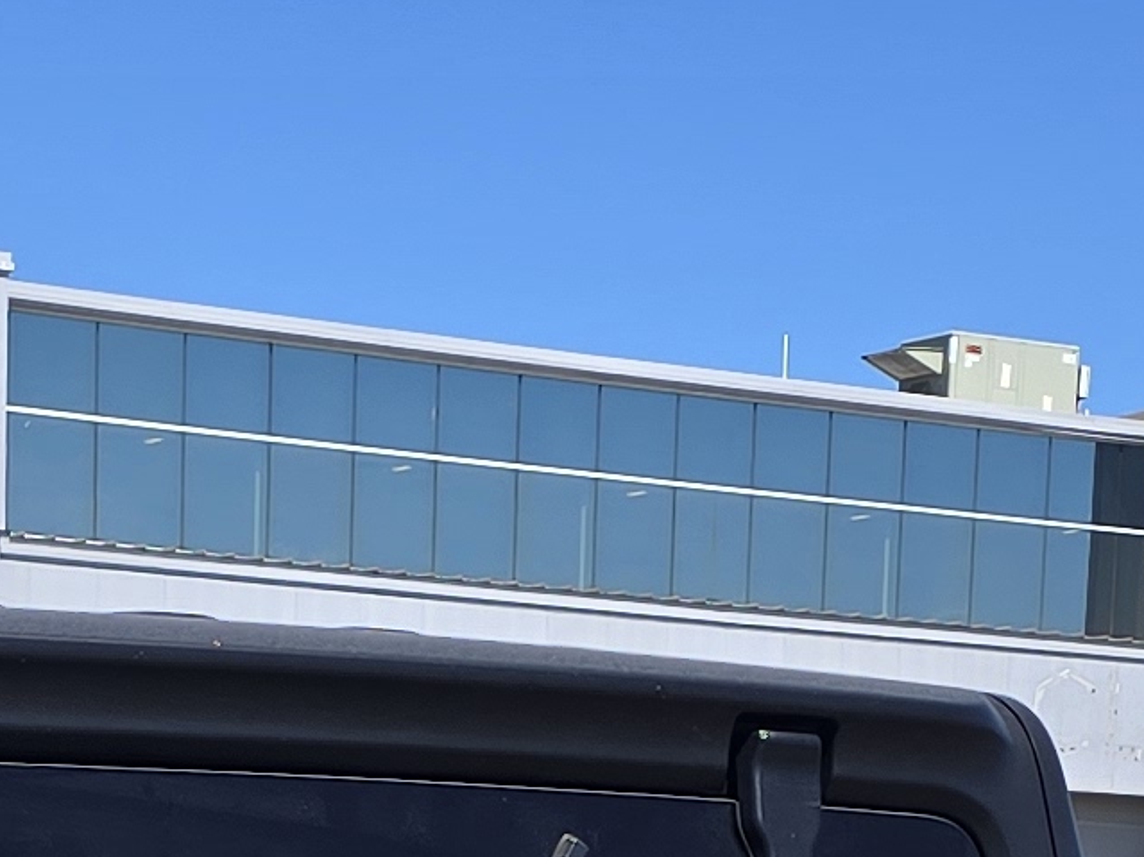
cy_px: 2090
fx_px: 4758
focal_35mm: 144
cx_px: 362
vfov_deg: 9.2
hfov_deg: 13.7
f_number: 1.7
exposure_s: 1/738
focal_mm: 6.3
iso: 12
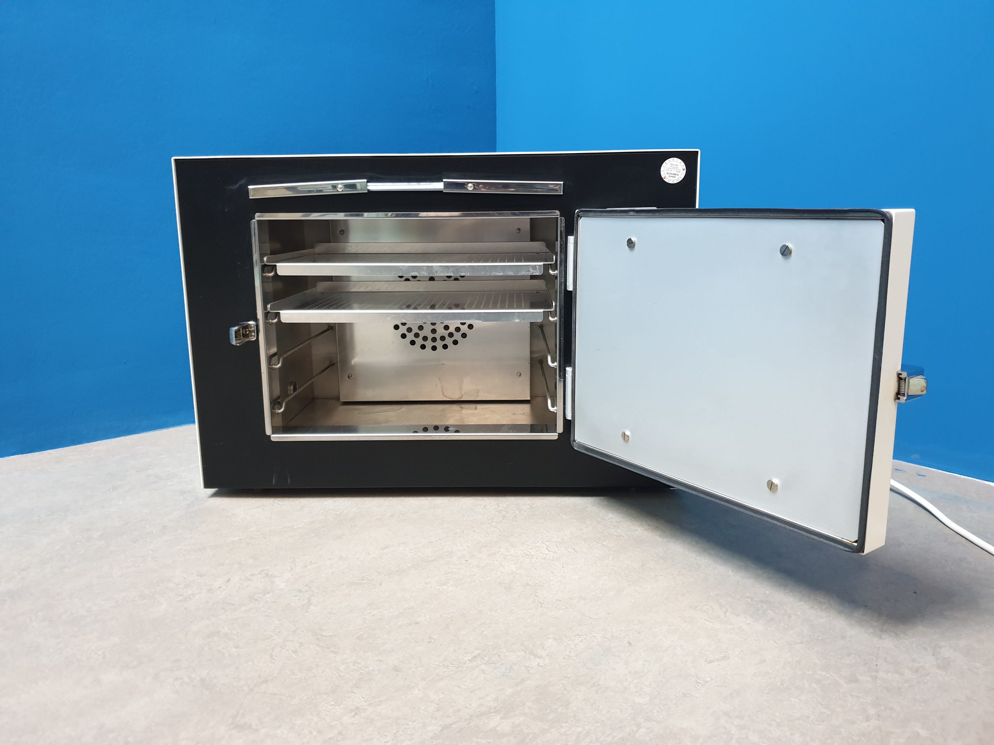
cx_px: 497
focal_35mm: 26
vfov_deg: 53.1
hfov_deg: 67.3
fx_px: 747
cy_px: 372
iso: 320
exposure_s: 1/50
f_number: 1.5
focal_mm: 4.3
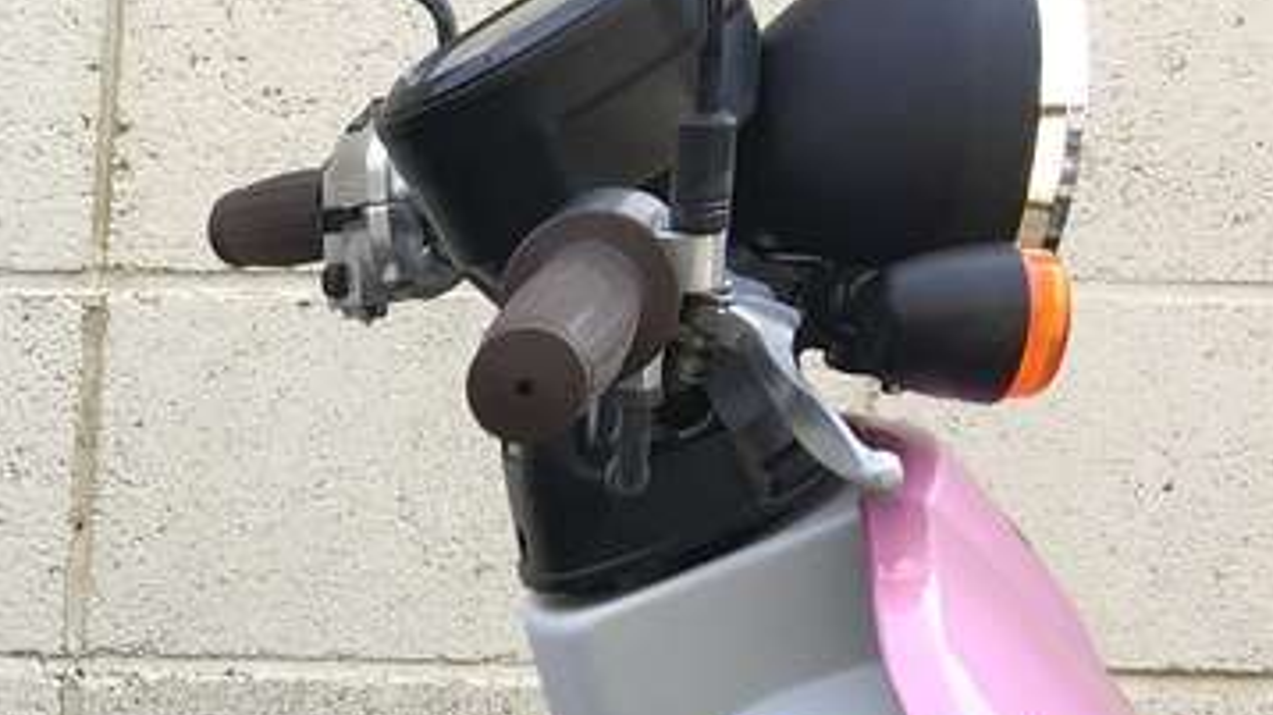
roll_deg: -0.9
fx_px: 3813
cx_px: -402
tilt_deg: -20.5
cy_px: 1281
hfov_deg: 17.7
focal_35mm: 113
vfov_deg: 10.1
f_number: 2.2
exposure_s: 1/267
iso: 25
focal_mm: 4.15
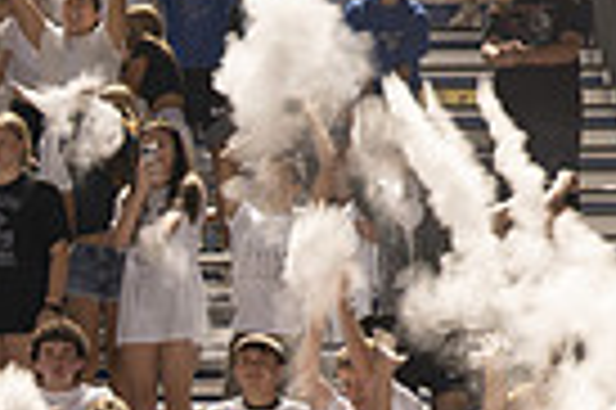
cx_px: -702
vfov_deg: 3.7
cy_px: 482
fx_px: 6341
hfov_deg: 5.4
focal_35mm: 371
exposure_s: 1/80
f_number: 6.3
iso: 2500
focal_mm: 70
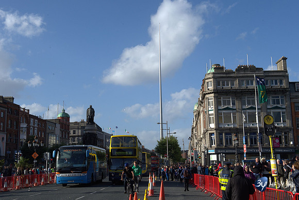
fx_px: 374
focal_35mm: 45
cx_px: 150
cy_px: 100
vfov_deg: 29.9
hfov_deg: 43.6
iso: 500
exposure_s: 1/400
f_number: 10
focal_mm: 45
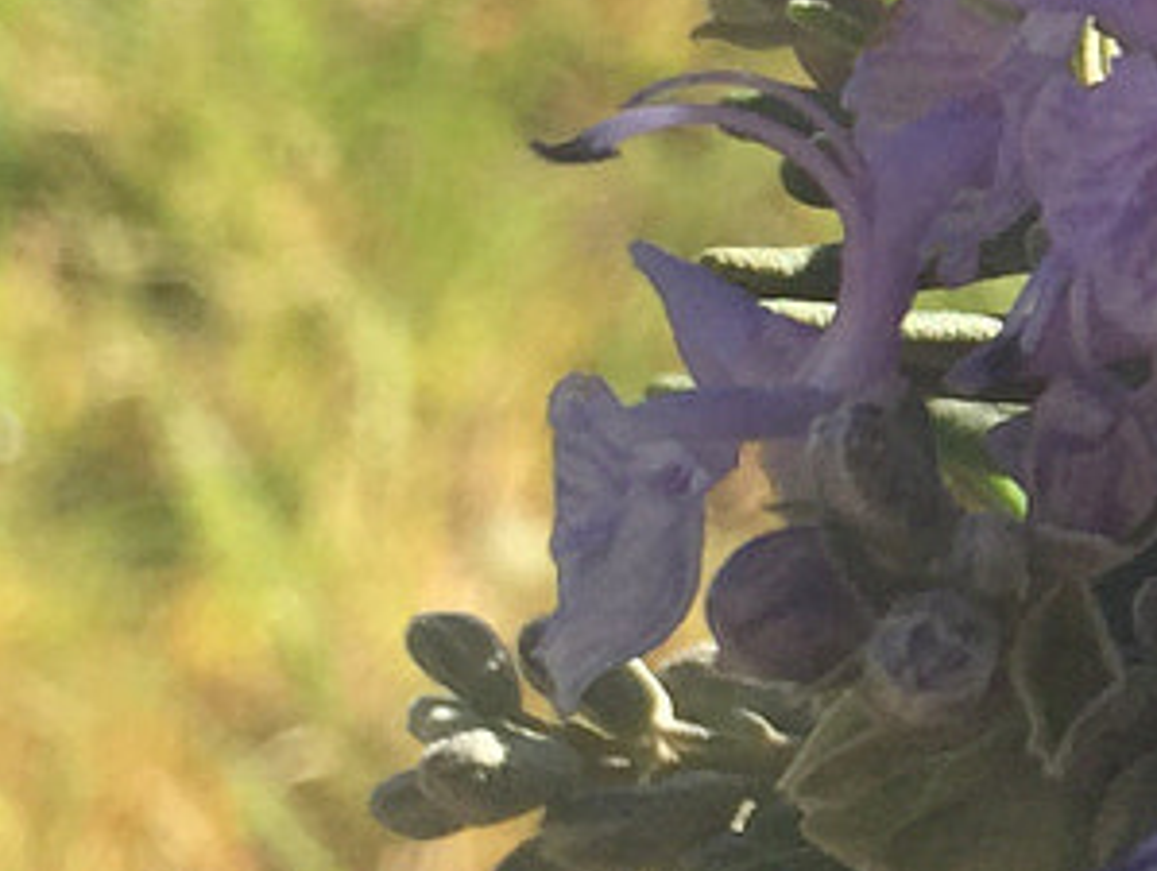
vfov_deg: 9.5
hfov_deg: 11.8
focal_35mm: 155
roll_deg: -7.7
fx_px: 5187
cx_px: 2062
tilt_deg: -25.0
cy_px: 0
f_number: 2.2
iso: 32
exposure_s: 1/1014
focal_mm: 4.15
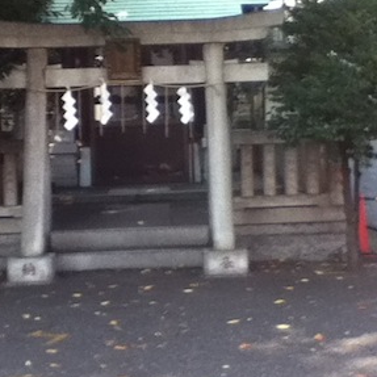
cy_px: 139
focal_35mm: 63
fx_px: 776
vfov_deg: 27.2
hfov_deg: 27.2
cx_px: 147
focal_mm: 3.85
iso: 125
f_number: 2.4
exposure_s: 1/120
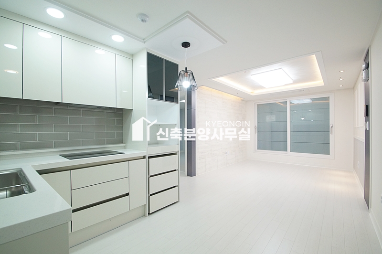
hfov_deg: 100.4
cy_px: 127
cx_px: 191
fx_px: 159
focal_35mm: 15
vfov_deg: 77.2
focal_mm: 10
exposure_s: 1/125
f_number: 5
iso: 800
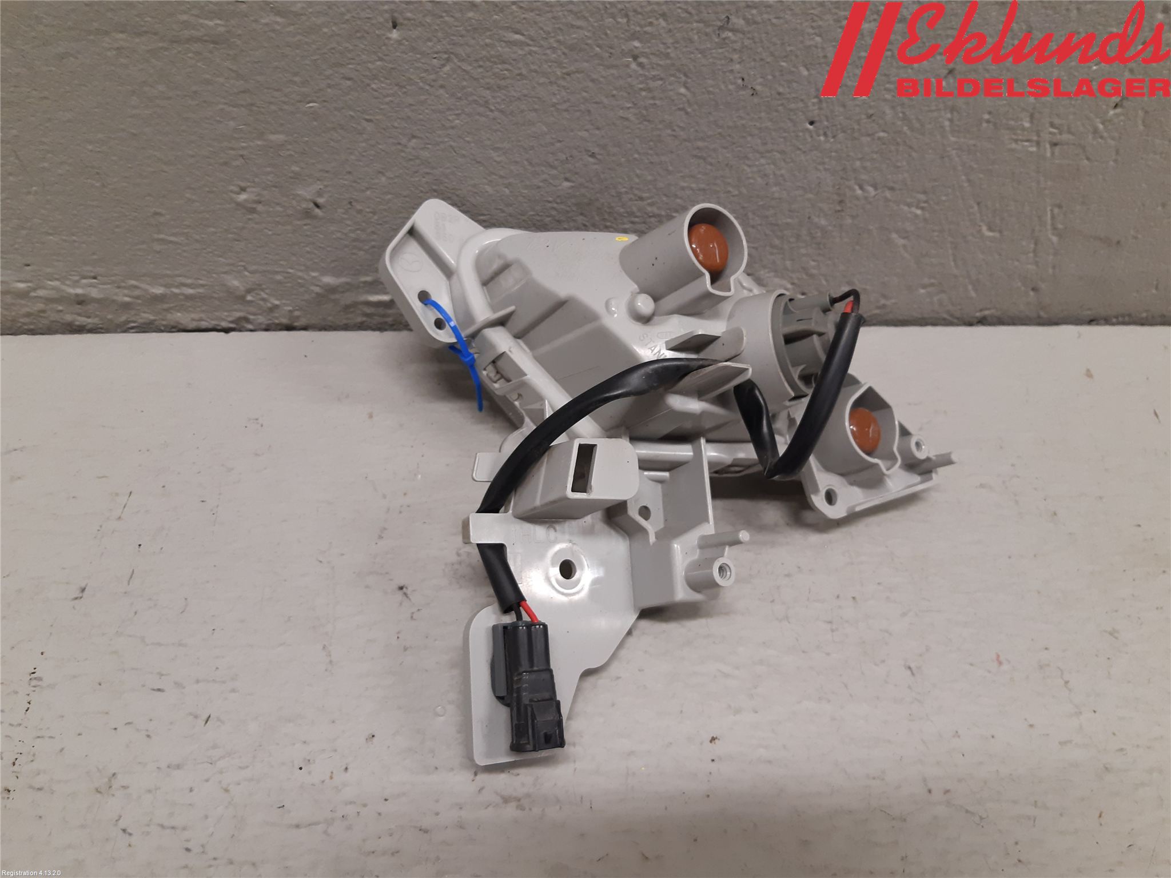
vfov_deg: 53.1
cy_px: 439
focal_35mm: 26
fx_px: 880
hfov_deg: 67.3
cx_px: 586
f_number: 1.7
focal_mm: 3.93
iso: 125
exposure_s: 1/50
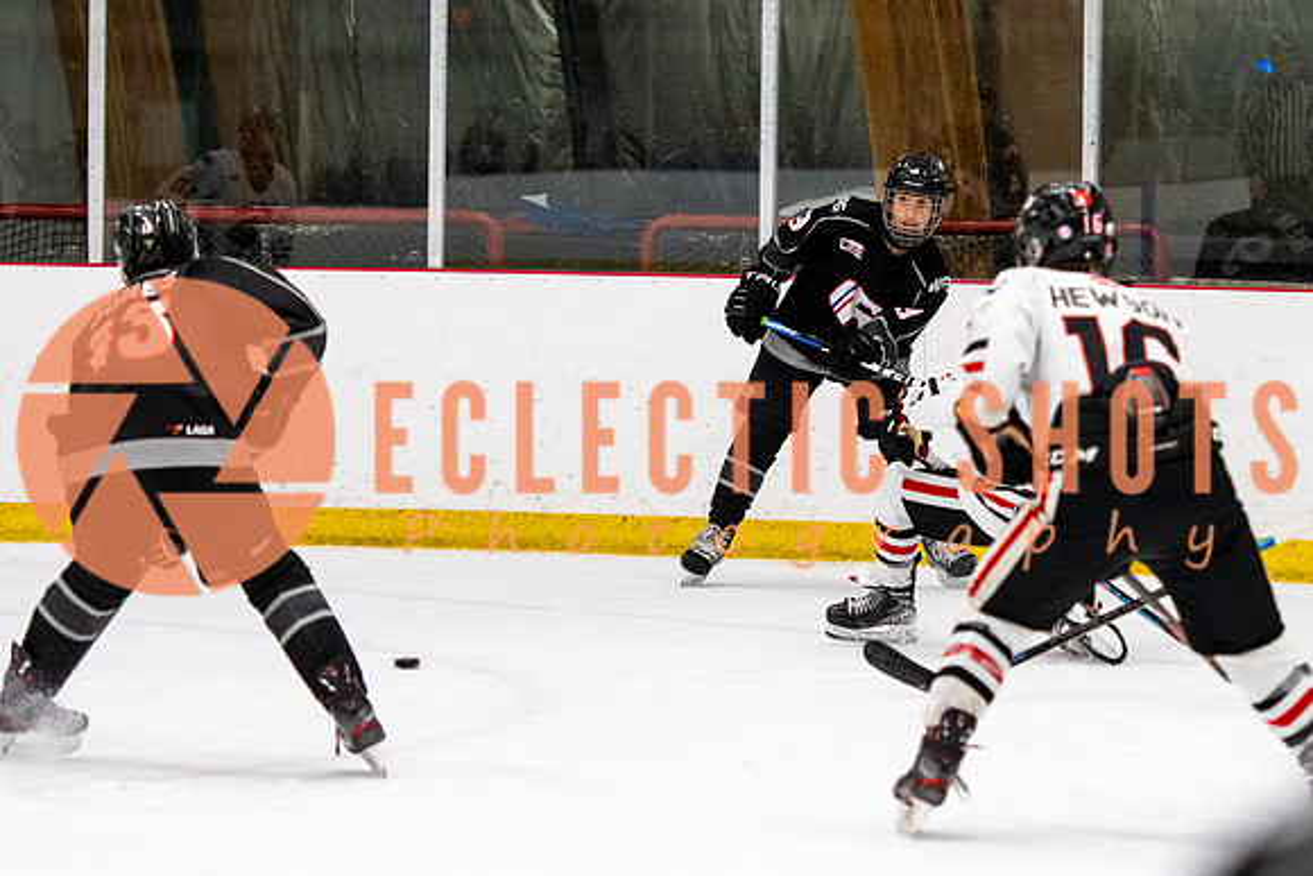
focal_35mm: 222
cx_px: 866
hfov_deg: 9.3
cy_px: 302
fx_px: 8104
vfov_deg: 6.2
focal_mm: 112
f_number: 2.8
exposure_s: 1/640
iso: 2200
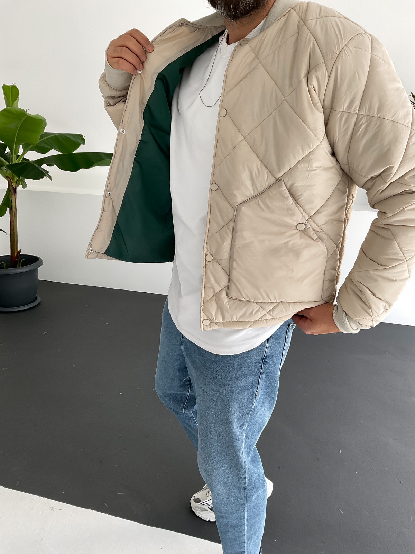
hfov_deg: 48.2
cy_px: 277
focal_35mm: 29
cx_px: 208
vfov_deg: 61.7
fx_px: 464
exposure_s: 1/120
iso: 25
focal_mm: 3
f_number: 1.8
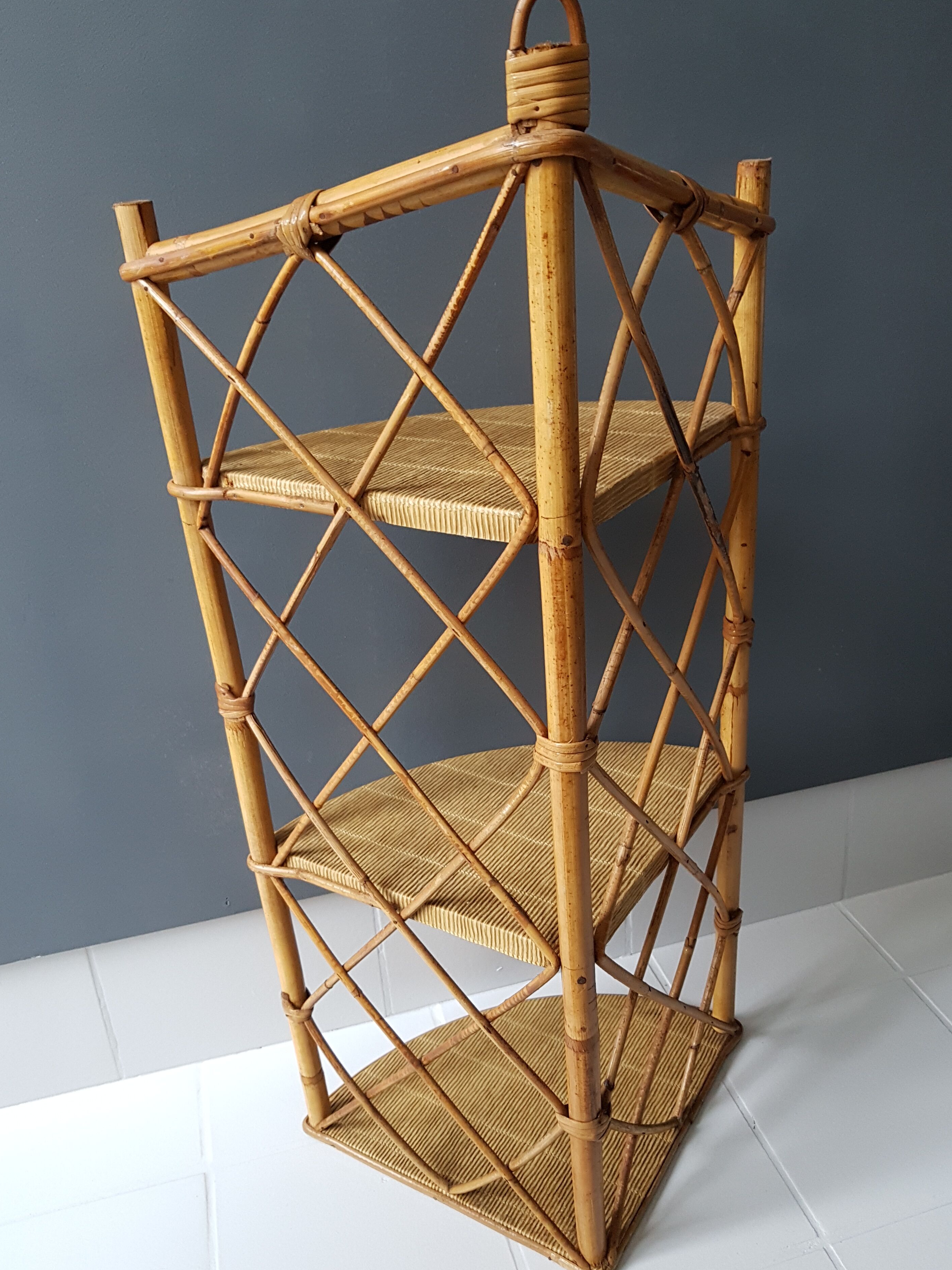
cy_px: 635
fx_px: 1027
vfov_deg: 63.4
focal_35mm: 28
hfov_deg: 49.7
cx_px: 505
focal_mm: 4.2
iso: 200
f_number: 1.7
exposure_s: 1/25
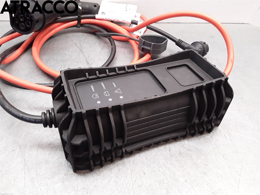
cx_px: 130
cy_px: 98
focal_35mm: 28
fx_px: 210
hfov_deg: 63.4
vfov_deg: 49.7
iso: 100
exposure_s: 1/100
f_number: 1.9
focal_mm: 2.91
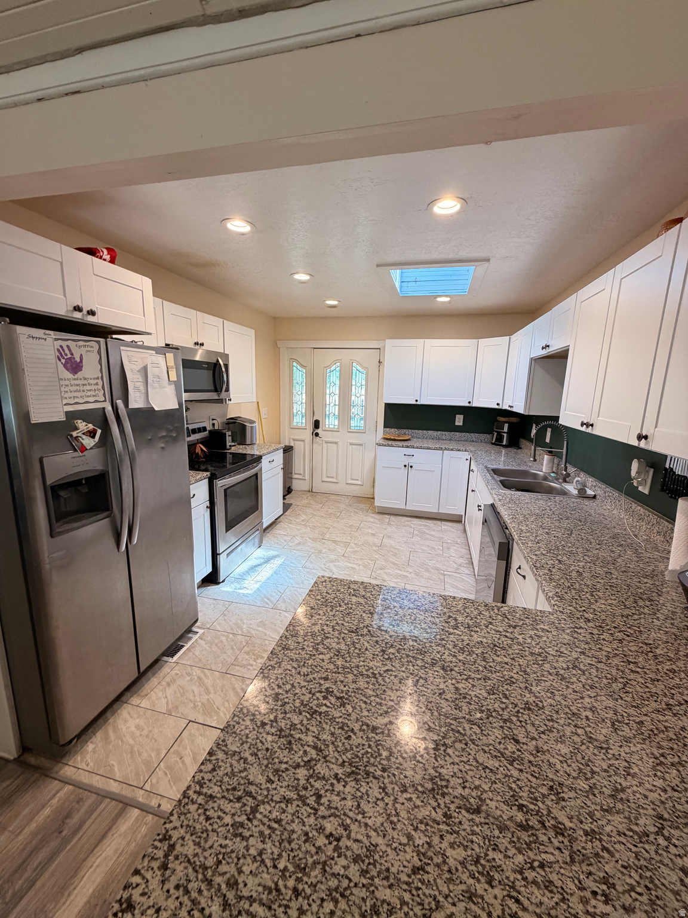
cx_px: 344
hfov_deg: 85.7
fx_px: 371
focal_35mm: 14
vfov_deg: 102.1
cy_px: 459
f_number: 2.2
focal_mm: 2.22
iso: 200
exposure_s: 1/120
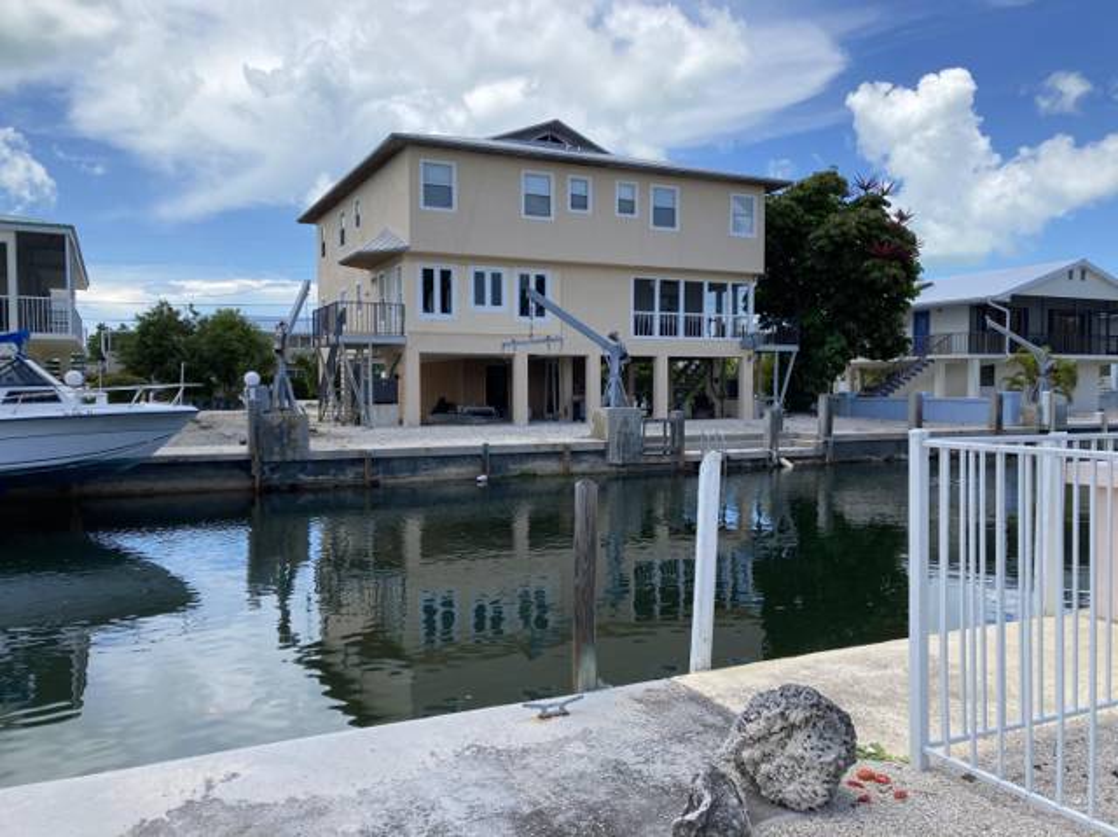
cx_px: 559
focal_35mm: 28
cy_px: 418
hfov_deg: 63.5
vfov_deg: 49.7
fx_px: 904
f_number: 1.8
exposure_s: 1/1845
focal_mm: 3.99
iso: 20
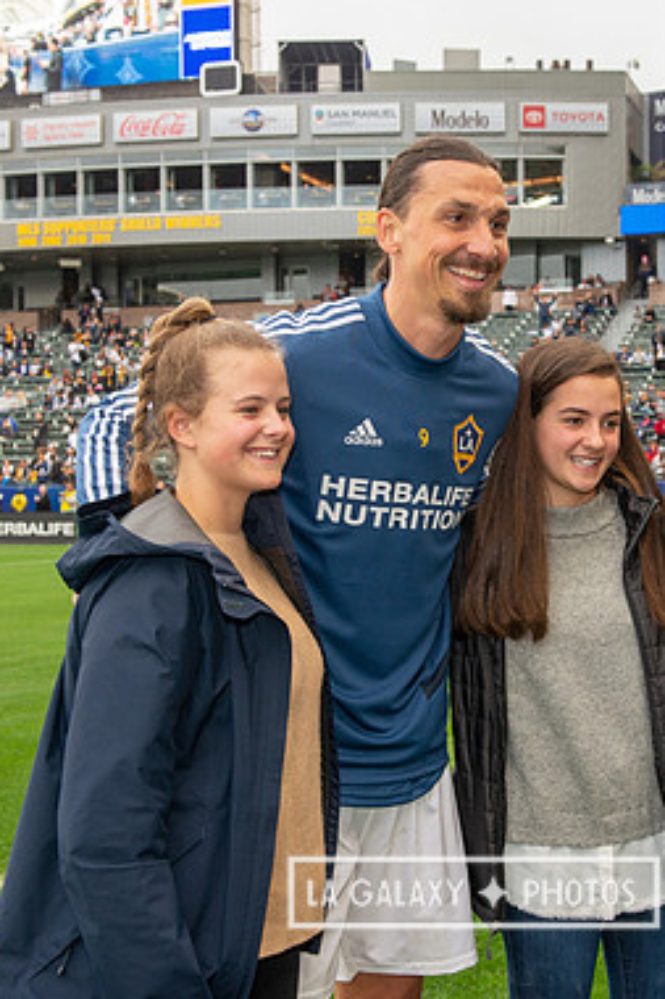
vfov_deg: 36.3
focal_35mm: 55
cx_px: 473
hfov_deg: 24.4
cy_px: 498
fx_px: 1525
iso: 500
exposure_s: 1/200
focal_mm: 36
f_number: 7.1
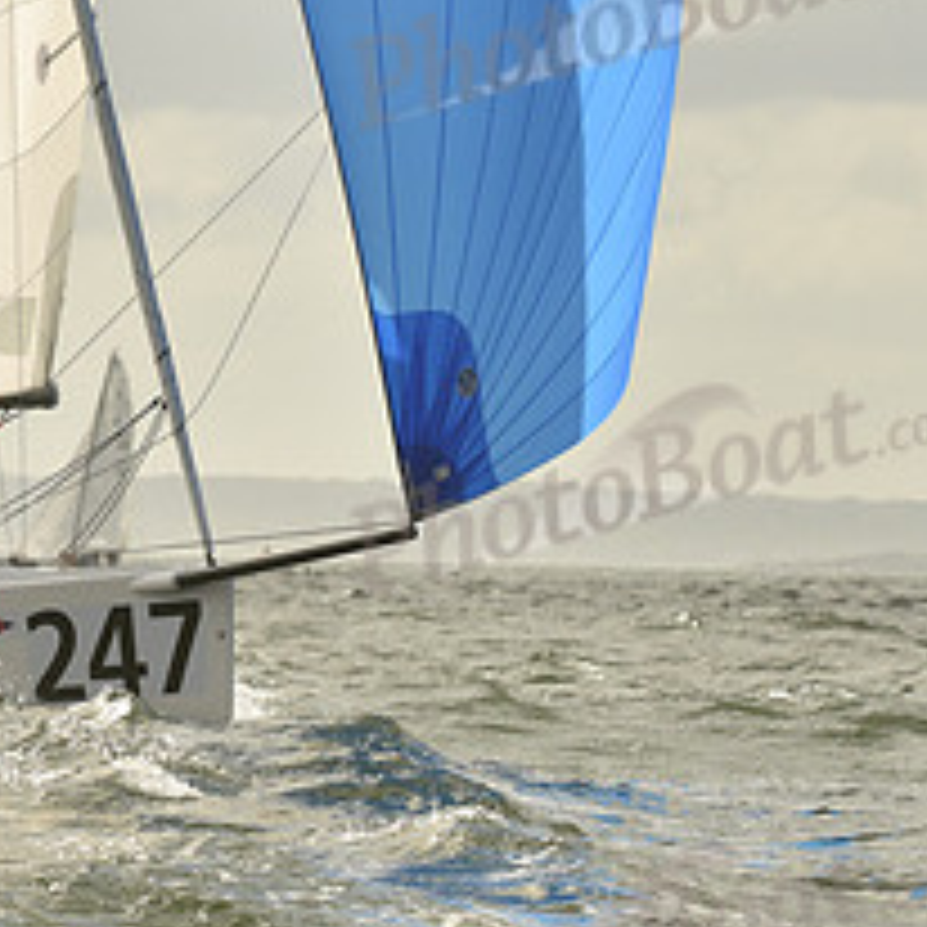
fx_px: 15240
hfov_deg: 3.5
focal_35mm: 503
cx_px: 122
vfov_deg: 3.5
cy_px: 308
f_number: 7.1
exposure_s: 1/1600
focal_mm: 210
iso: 320
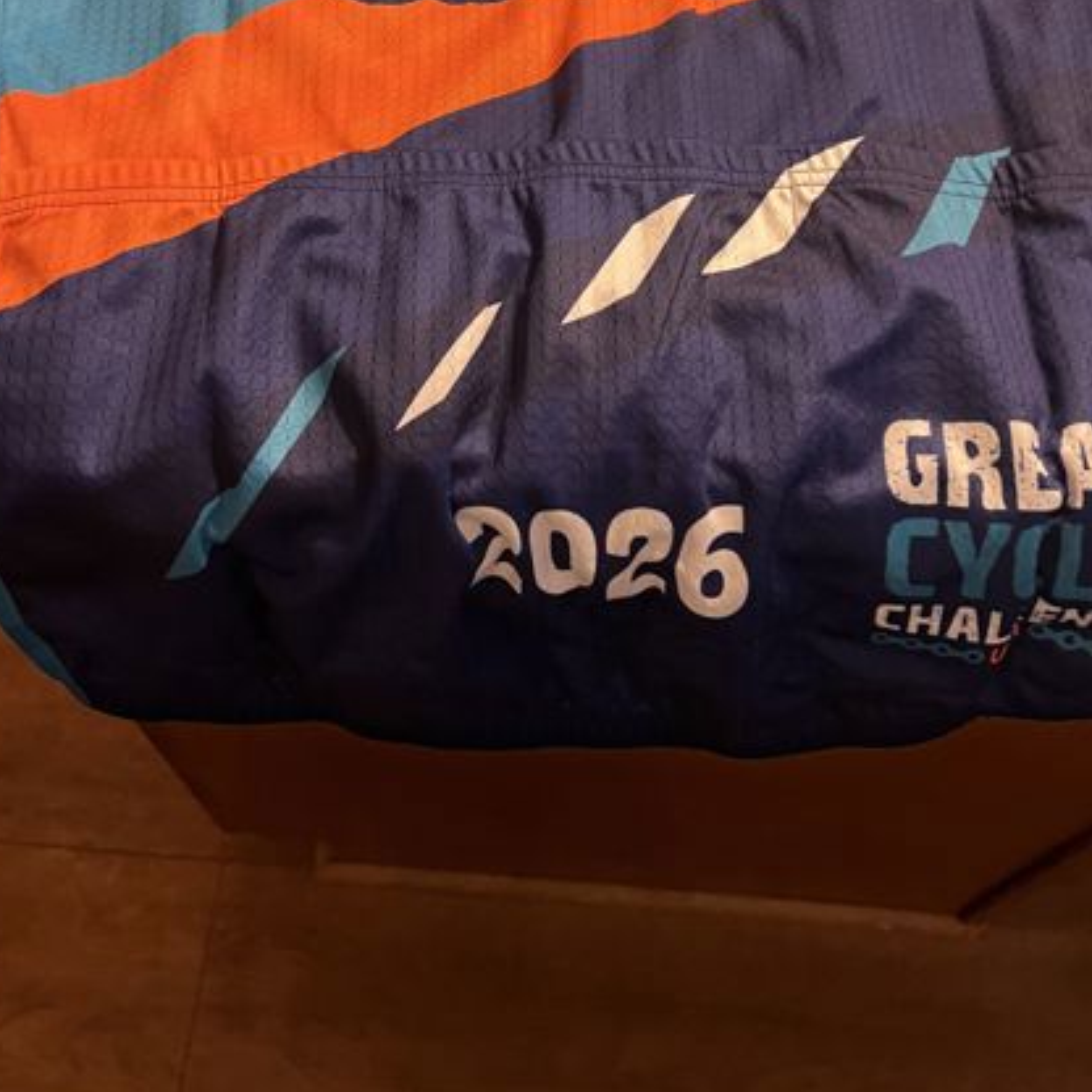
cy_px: 234
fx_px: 1321
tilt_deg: -55.2
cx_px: 537
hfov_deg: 44.9
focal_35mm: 37
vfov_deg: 43.1
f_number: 1.5
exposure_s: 1/60
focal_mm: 5.7
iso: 500
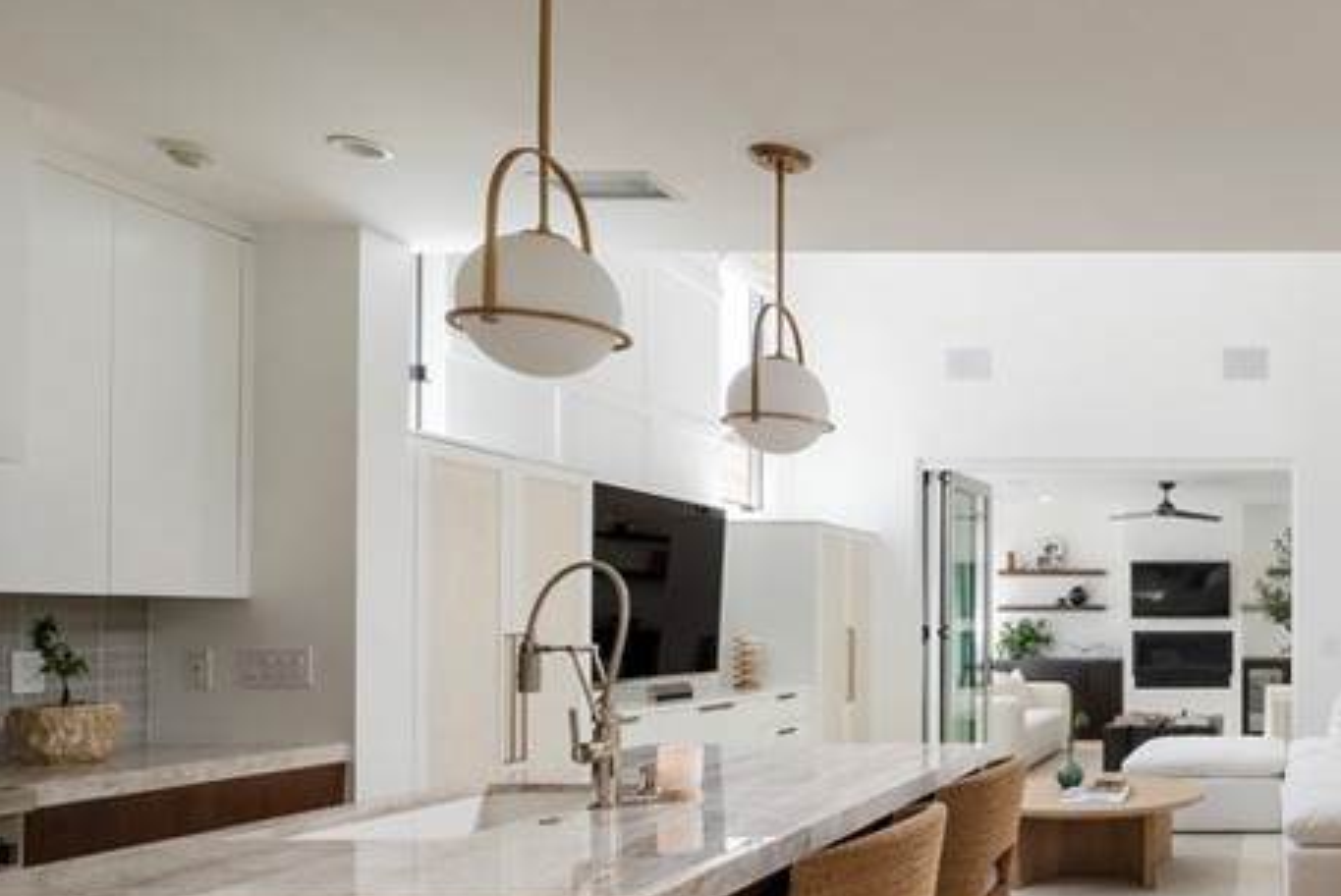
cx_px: 1317
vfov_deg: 47.0
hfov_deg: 54.0
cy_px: 615
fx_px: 1006
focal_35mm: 27
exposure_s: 1/2
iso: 100
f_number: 14
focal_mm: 12
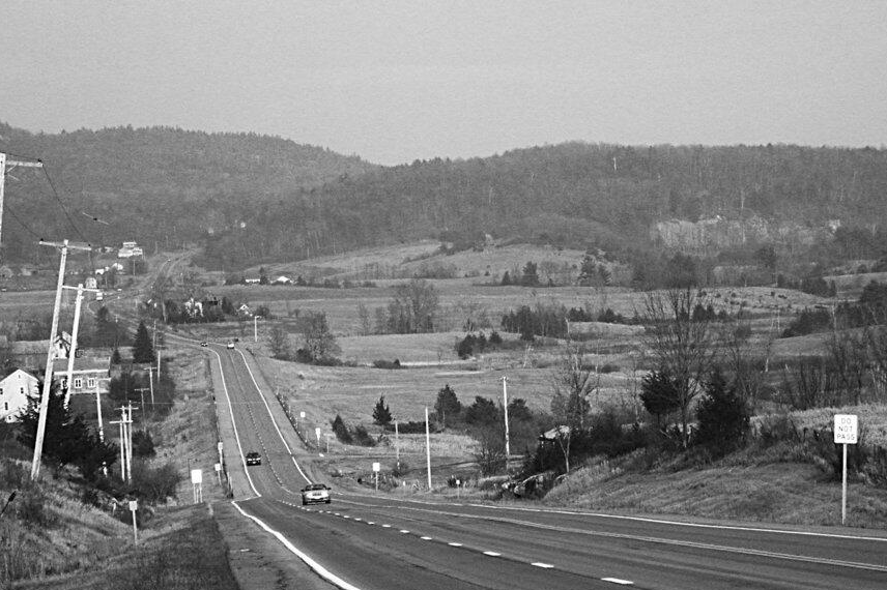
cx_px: 430
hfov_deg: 11.9
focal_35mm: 173
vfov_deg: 7.9
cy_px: 282
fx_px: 4261
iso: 64
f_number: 8
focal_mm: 28.23
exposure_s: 1/180
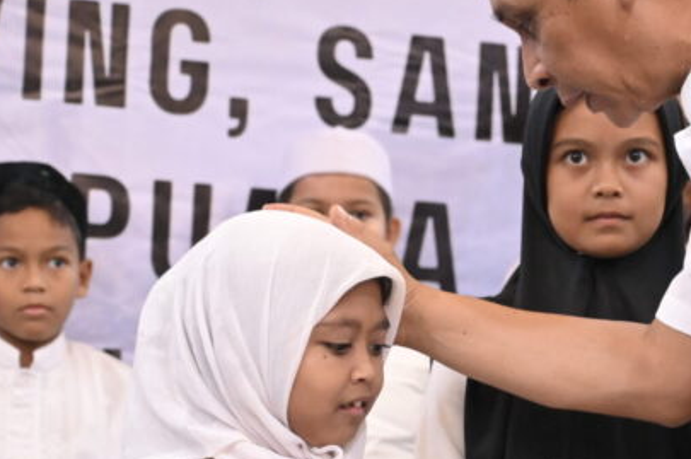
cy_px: 395
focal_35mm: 129
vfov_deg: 10.6
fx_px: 2473
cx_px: 584
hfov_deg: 15.8
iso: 6400
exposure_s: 1/250
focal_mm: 51
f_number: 4
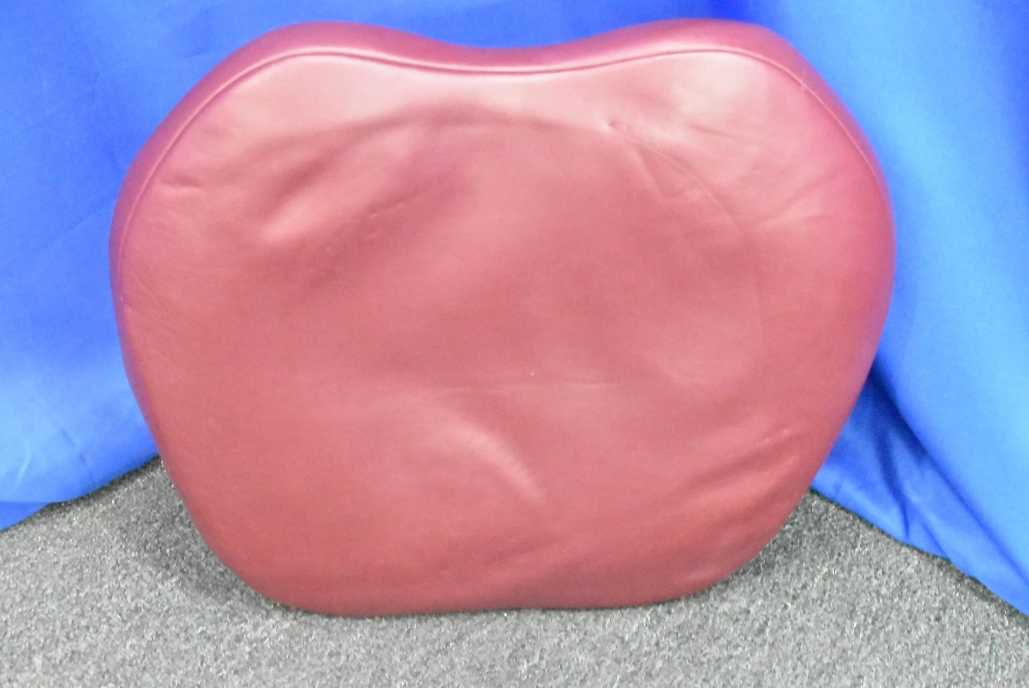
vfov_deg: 25.1
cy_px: 344
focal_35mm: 54
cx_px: 514
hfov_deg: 36.8
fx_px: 1545
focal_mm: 36
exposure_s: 1/60
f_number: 8
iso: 25600
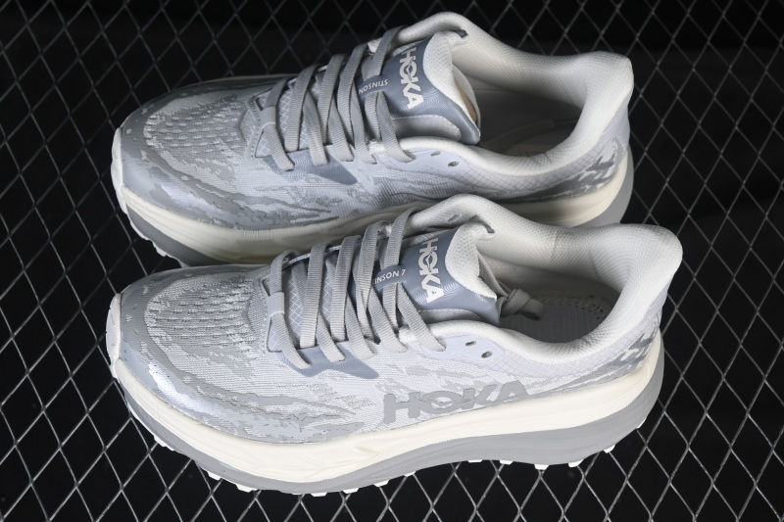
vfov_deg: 18.2
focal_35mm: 75
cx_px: 392
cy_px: 261
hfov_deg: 27.0
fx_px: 1633
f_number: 7.1
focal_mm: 50
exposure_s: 1/80
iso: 160
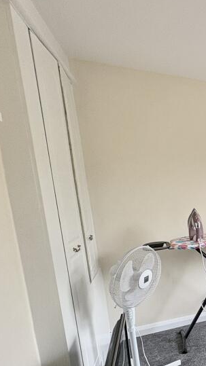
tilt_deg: -9.5
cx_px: 308
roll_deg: +1.6
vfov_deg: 65.0
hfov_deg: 27.6
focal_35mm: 29
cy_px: 230
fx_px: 282
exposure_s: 1/99
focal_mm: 2.22
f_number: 2.2
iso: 80
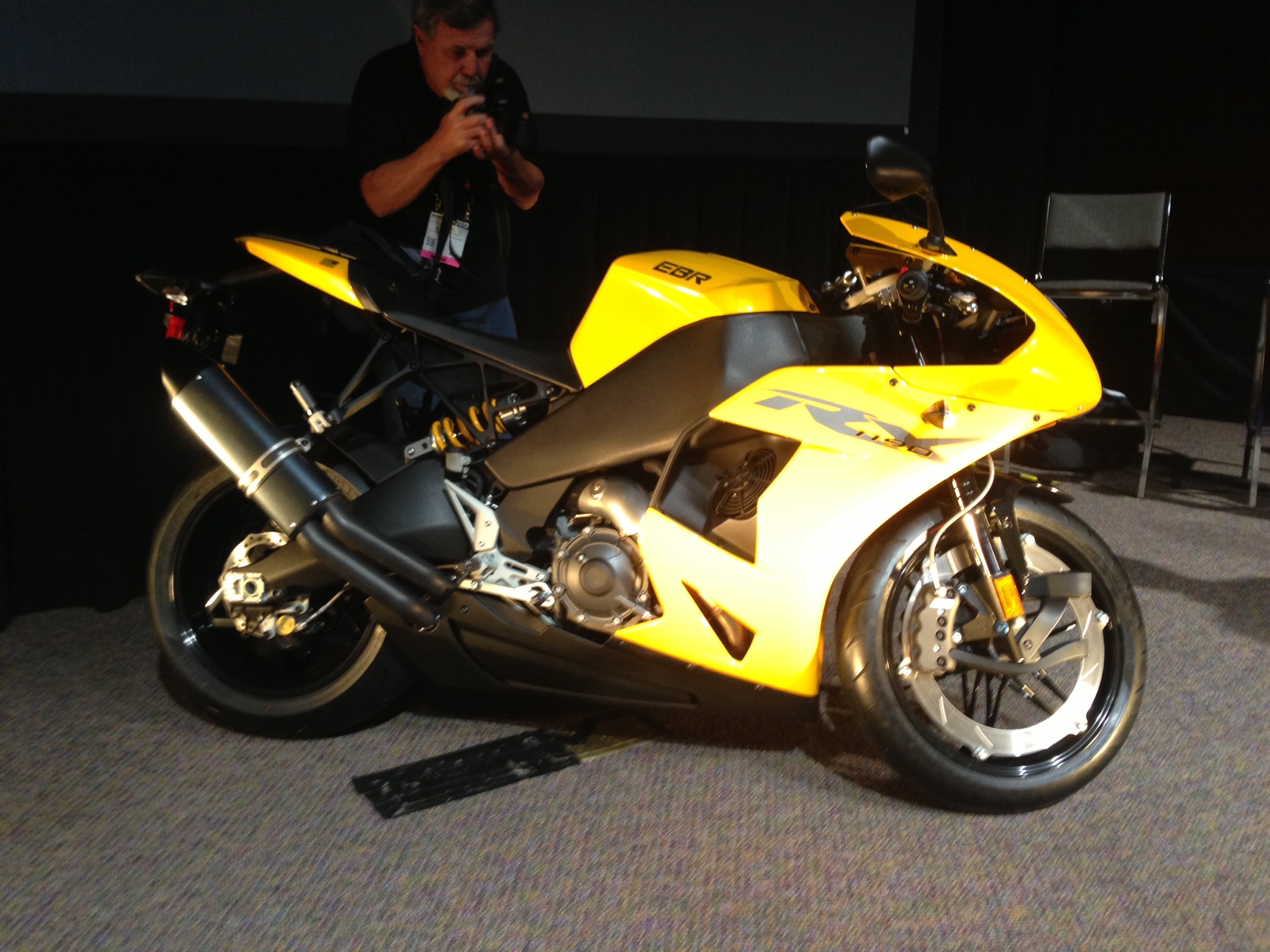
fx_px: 1211
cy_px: 476
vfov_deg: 42.9
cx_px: 635
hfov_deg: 55.4
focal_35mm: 33
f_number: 2.4
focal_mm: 4.13
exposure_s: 1/20
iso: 160
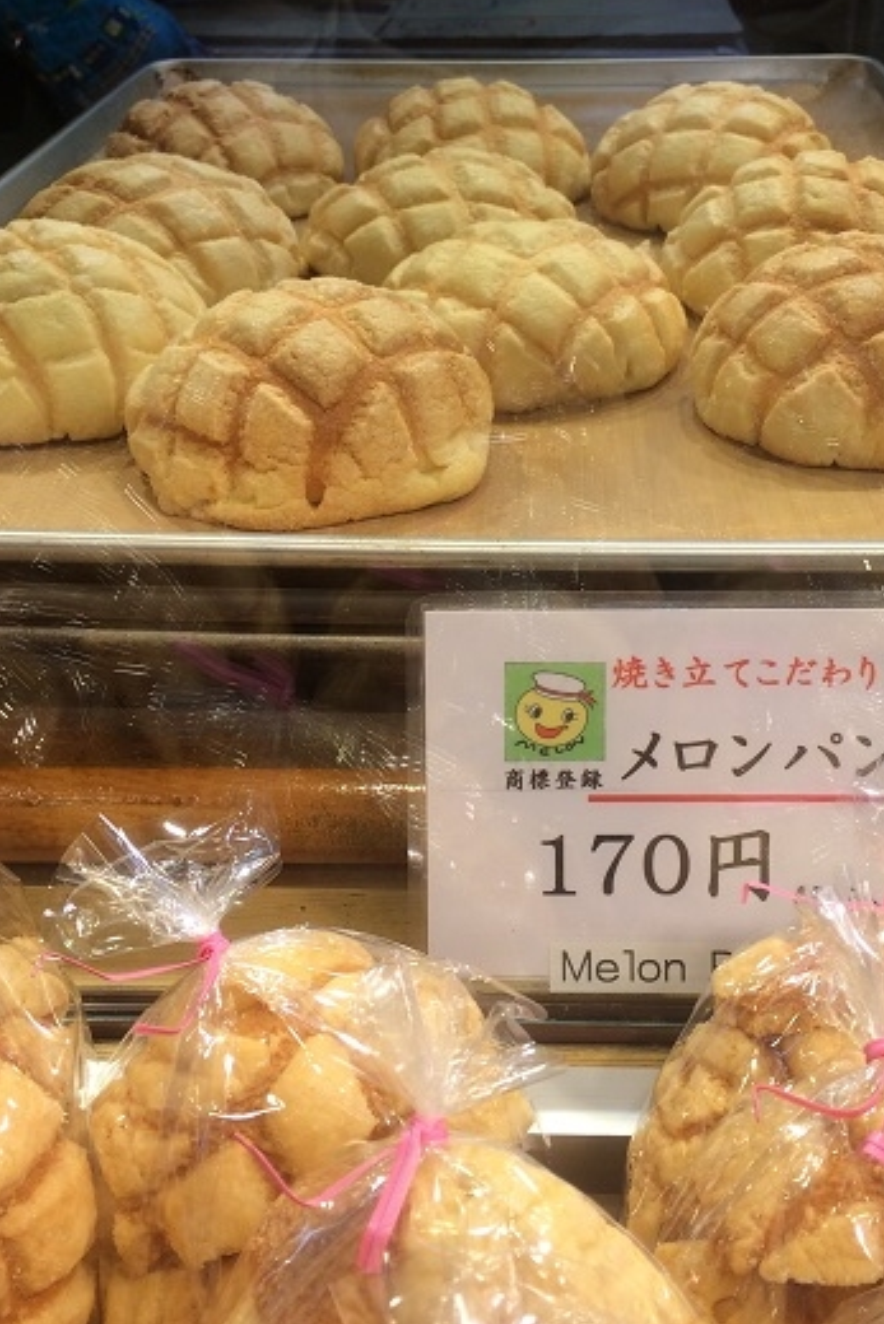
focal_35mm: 42
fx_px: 1546
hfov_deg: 31.9
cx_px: 508
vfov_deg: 46.3
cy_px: 565
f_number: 2.2
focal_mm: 4.12
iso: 32
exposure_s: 1/160
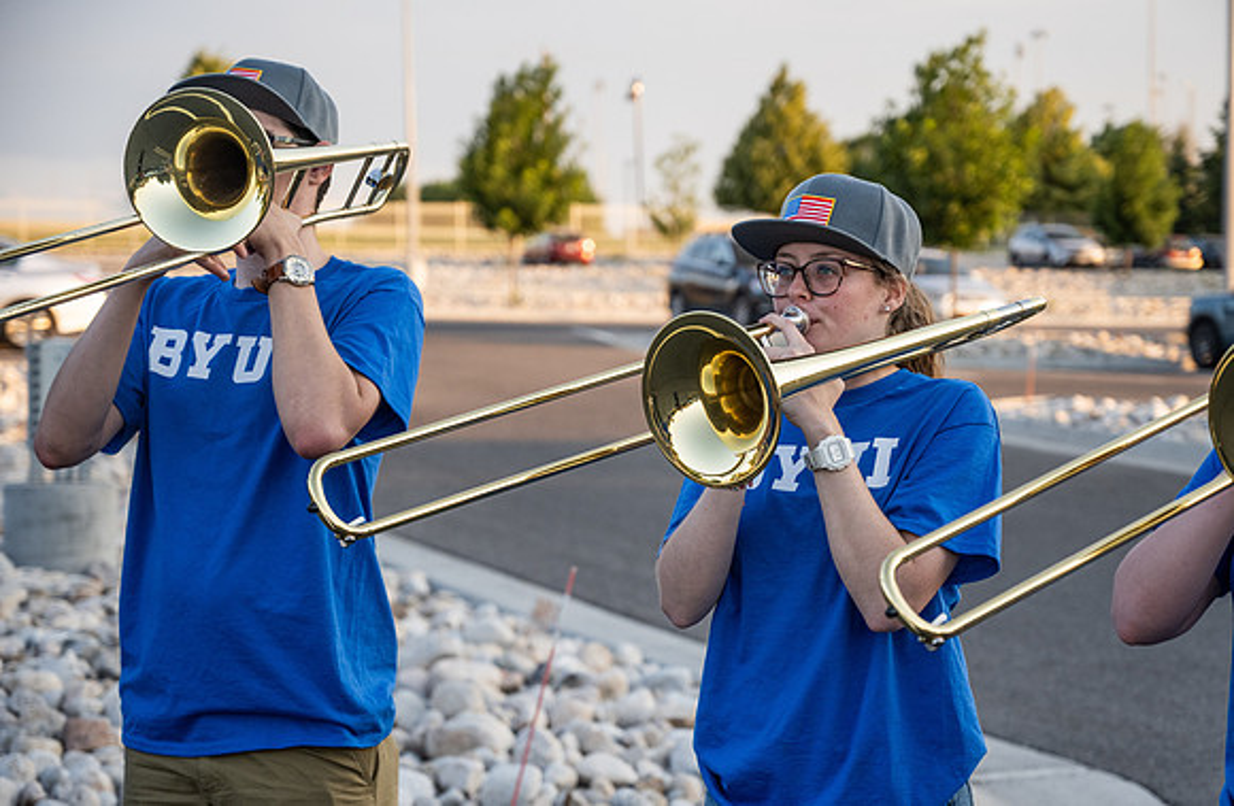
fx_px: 2679
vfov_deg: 17.1
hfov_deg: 25.9
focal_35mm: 79
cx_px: 689
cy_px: 459
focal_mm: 70
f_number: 4
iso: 640
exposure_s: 1/640
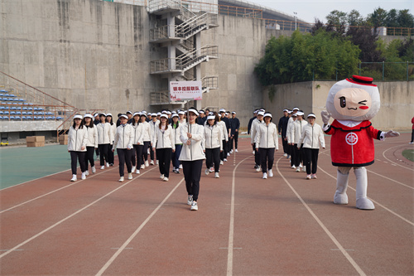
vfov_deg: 26.0
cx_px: 207
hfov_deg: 38.2
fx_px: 598
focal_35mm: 52
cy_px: 138
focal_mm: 52
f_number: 4.5
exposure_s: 1/400
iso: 100
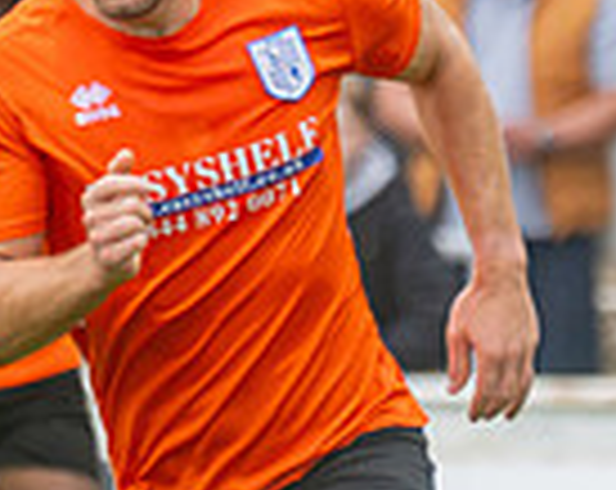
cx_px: -25
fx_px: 43316
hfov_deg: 0.8
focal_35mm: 2381
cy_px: 570
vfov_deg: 0.6
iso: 500
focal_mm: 250
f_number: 2.8
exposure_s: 1/1250
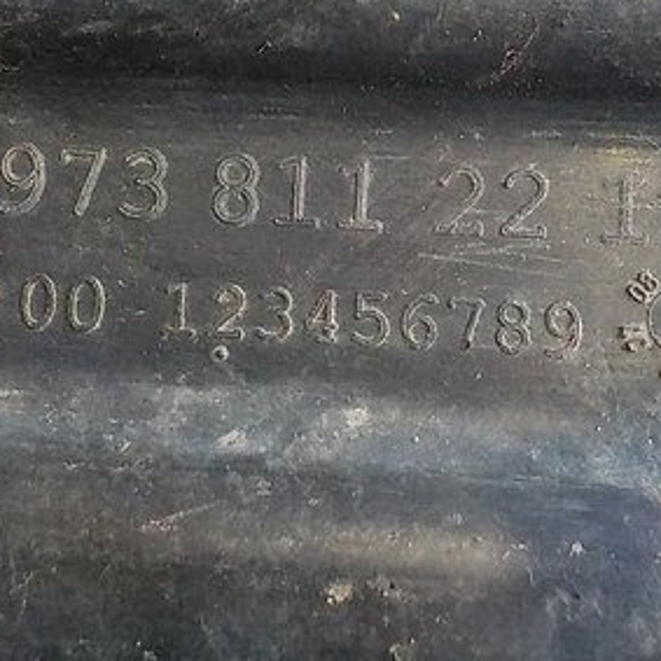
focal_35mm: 60
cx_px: 378
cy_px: 138
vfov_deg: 28.0
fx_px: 1296
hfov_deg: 28.6
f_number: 3.3
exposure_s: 1/50
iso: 800
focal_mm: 4.1
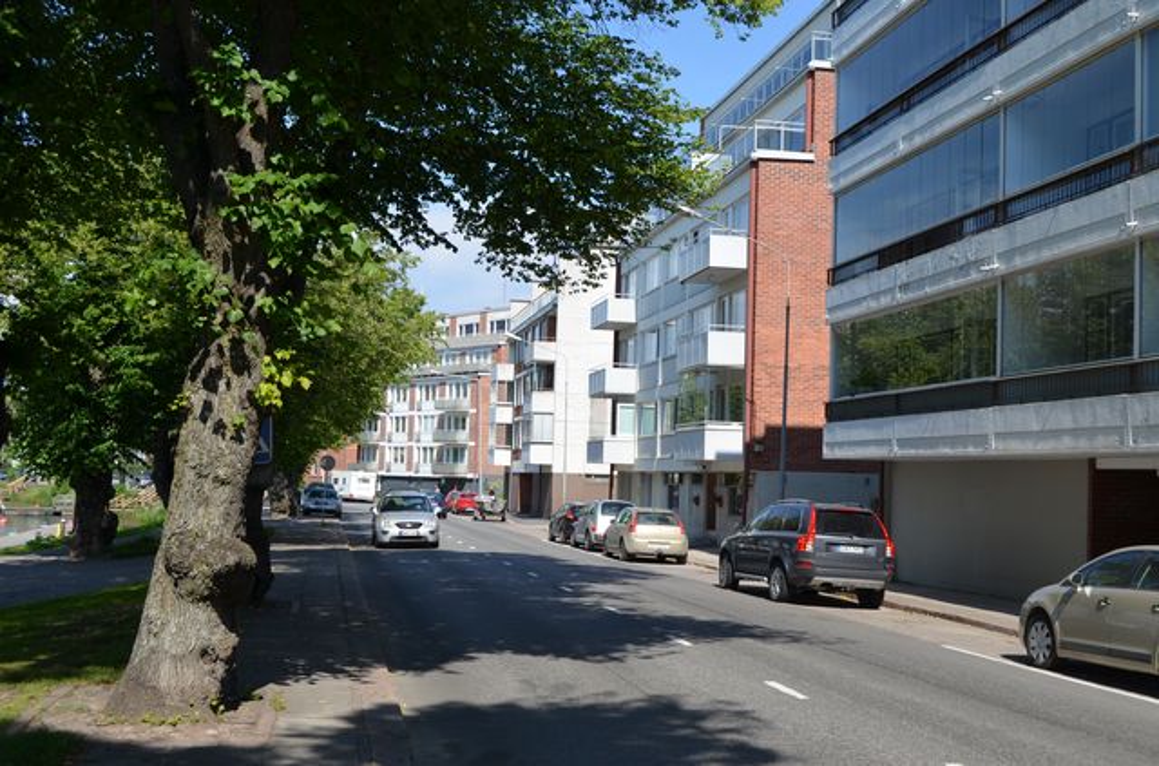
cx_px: 580
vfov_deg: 31.7
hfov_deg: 46.5
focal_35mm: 42
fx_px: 1348
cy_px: 383
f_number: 8
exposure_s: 1/250
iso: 100
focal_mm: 28
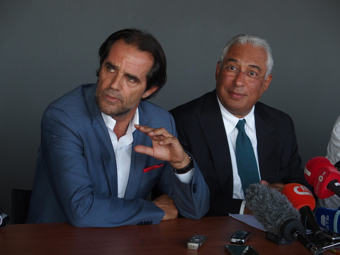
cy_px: 128
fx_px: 992
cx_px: 169
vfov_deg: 14.6
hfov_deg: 19.4
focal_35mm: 101
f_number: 2.8
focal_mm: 21.2
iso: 200
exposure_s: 1/125
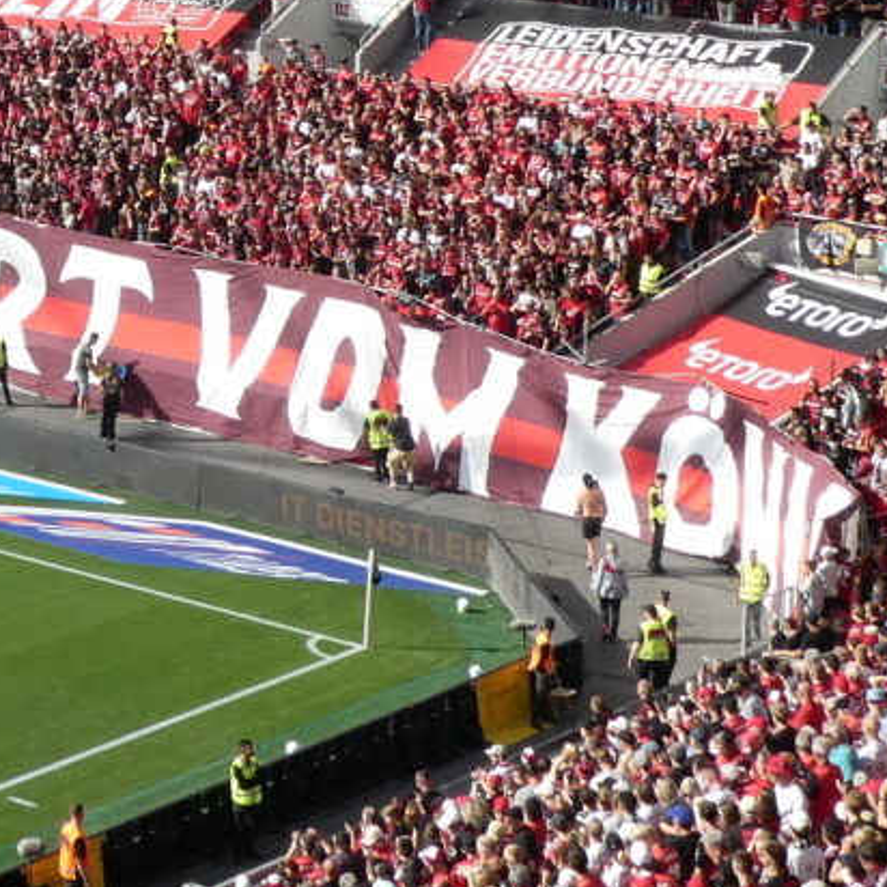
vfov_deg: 14.1
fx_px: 3479
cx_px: -310
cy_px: -185
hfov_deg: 13.9
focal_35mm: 120
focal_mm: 6.3
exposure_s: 1/500
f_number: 3.7
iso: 80
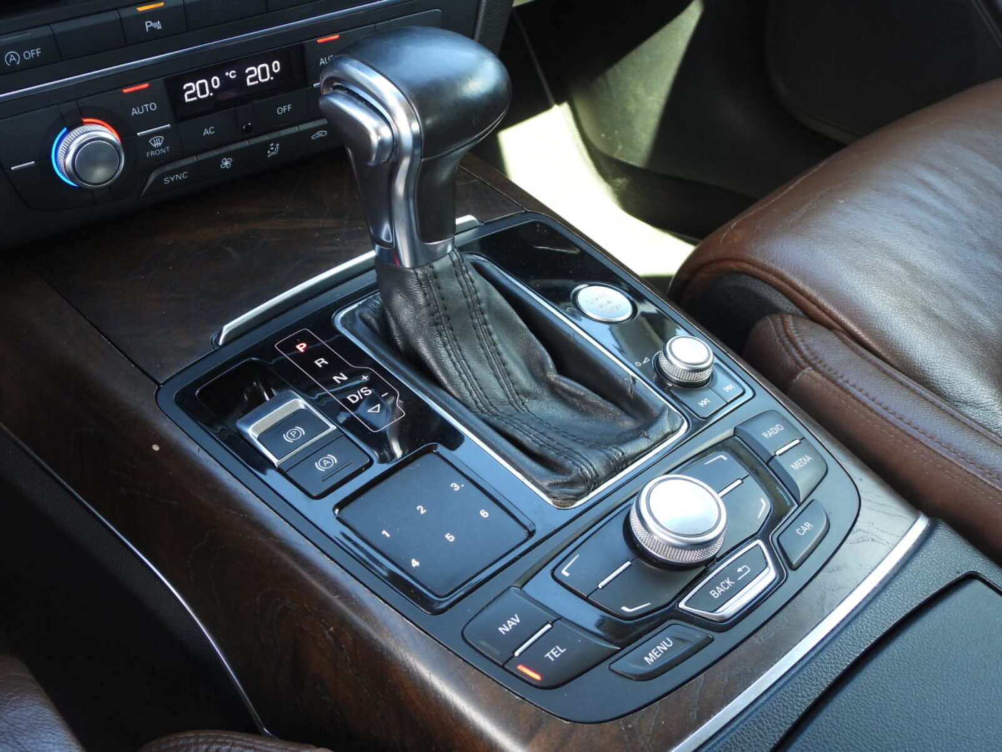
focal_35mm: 41
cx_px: 501
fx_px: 1187
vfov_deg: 35.1
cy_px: 376
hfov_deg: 45.8
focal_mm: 7.4
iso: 100
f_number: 3.2
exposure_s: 1/30
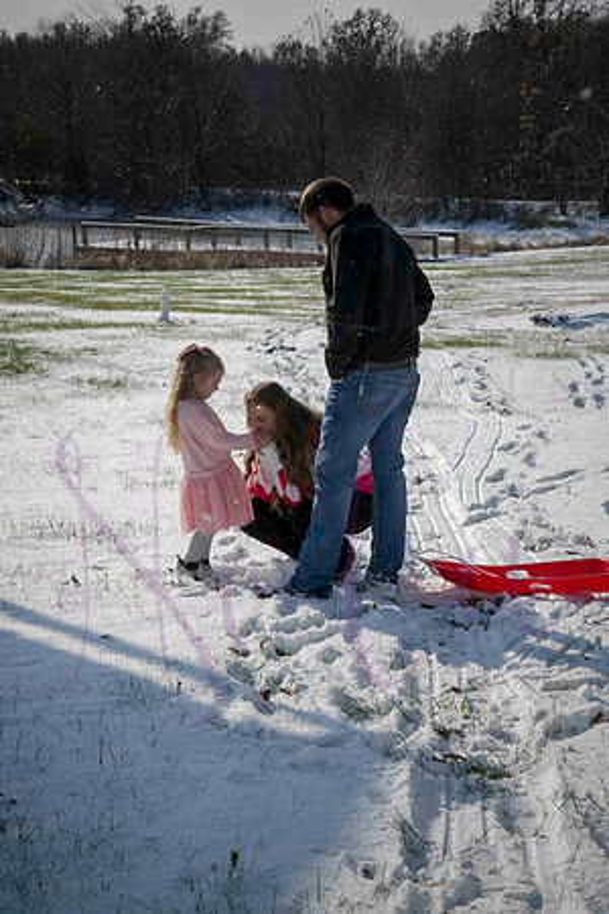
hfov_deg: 16.1
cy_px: 457
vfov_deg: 23.9
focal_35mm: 85
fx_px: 2157
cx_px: 304
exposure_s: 1/640
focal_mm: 85
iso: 800
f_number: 29
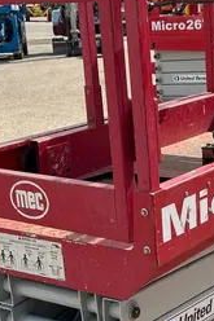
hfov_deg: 16.7
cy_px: 186
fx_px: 714
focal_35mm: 80
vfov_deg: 25.3
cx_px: 205
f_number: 1.5
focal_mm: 5.7
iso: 50
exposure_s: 1/2083
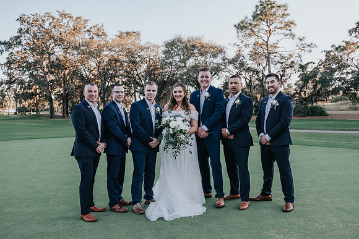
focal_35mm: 30
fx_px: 297
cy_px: 137
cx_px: 180
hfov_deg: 62.3
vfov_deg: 43.8
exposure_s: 1/200
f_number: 4.5
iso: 200
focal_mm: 26
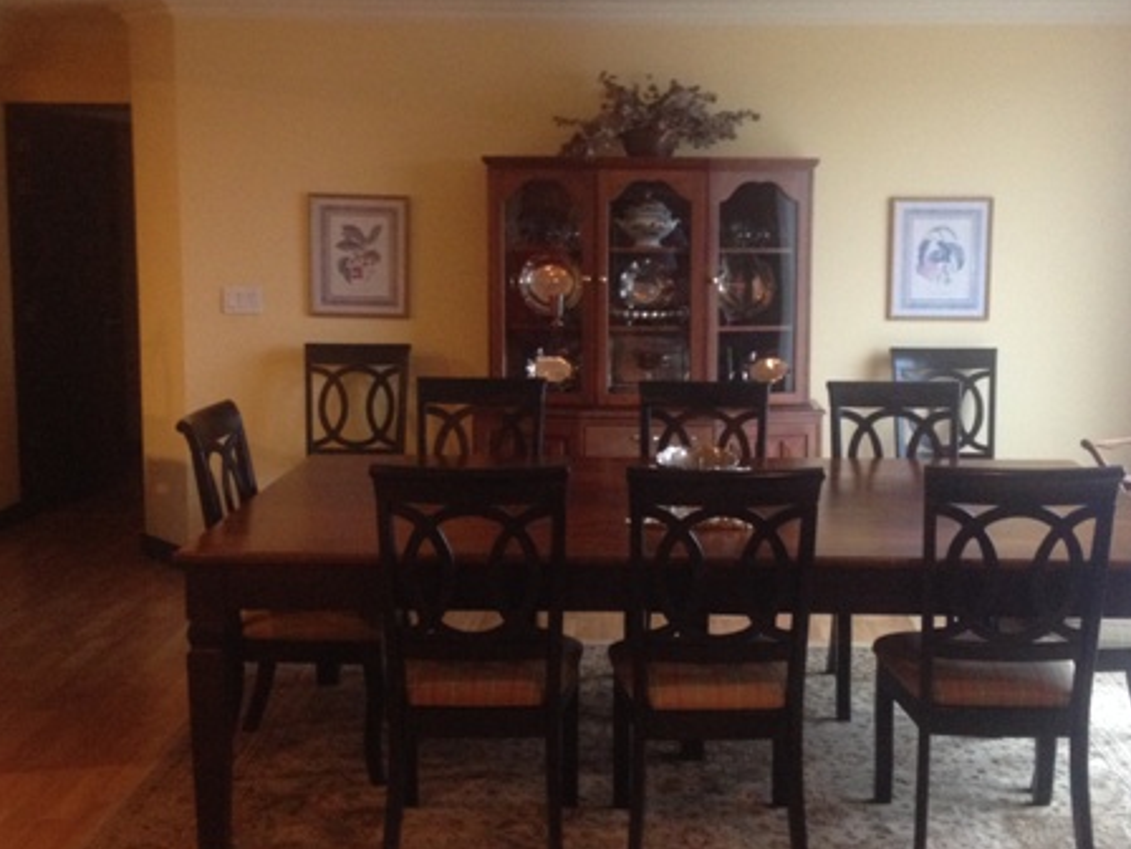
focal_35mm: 50
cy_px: 374
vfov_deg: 29.1
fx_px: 1634
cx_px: 646
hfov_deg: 38.1
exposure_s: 1/20
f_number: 2.4
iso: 320
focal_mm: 4.28
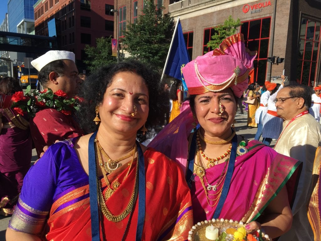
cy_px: 120
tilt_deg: -8.2
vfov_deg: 48.2
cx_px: 160
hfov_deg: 61.7
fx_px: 269
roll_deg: -2.4
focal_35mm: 29
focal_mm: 4.15
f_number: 2.2
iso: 25
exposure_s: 1/1282
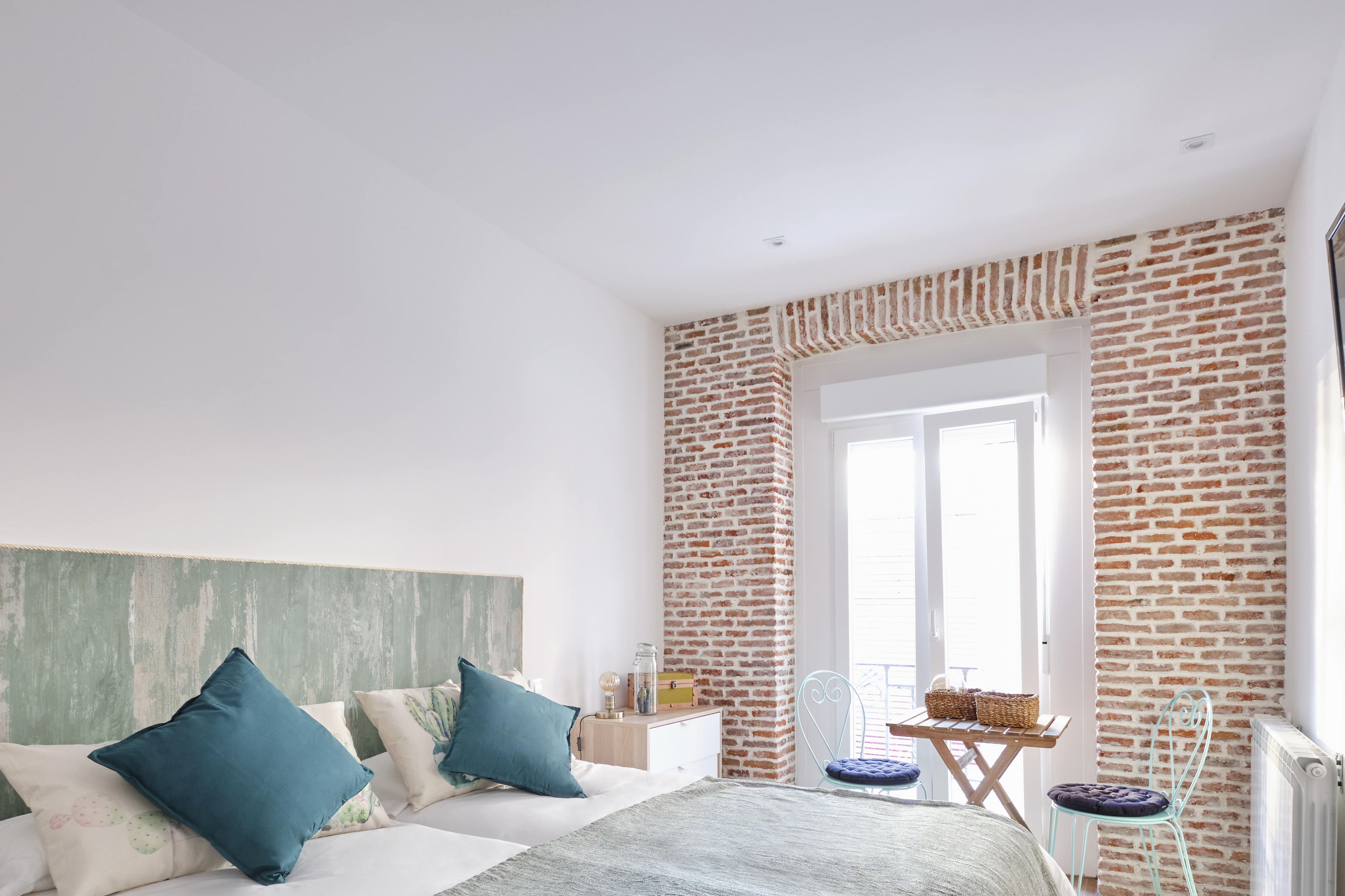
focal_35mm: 21
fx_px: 784
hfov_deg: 81.2
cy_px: 625
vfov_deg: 57.6
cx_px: 656
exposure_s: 1.3
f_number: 7.1
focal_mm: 10
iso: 400
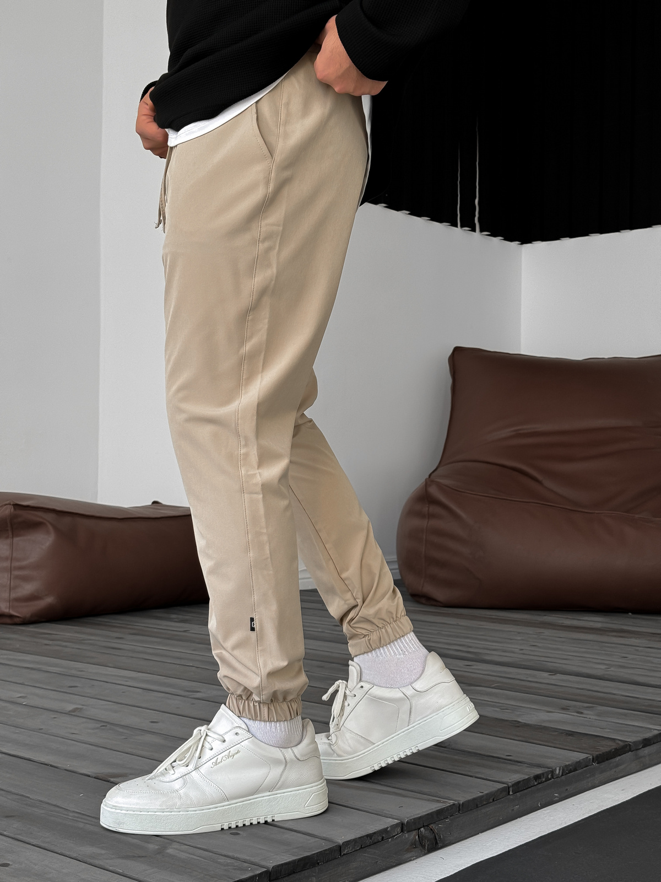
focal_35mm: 48
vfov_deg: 39.7
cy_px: 441
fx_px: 1222
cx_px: 330
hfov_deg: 30.3
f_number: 1.8
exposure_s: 1/120
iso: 50
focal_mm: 6.86
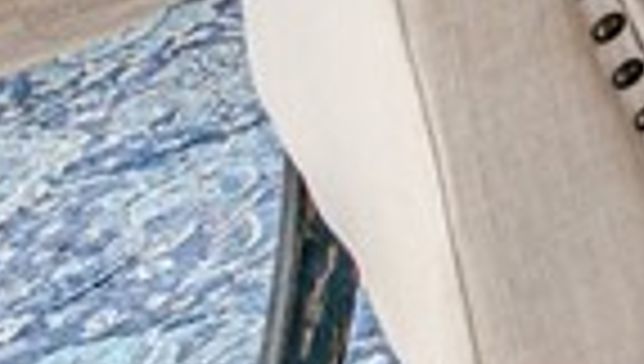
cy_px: -1222
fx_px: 1899
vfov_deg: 7.1
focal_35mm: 111
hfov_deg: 11.7
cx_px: 1880
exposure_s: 1/15
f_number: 11
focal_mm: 14
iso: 50
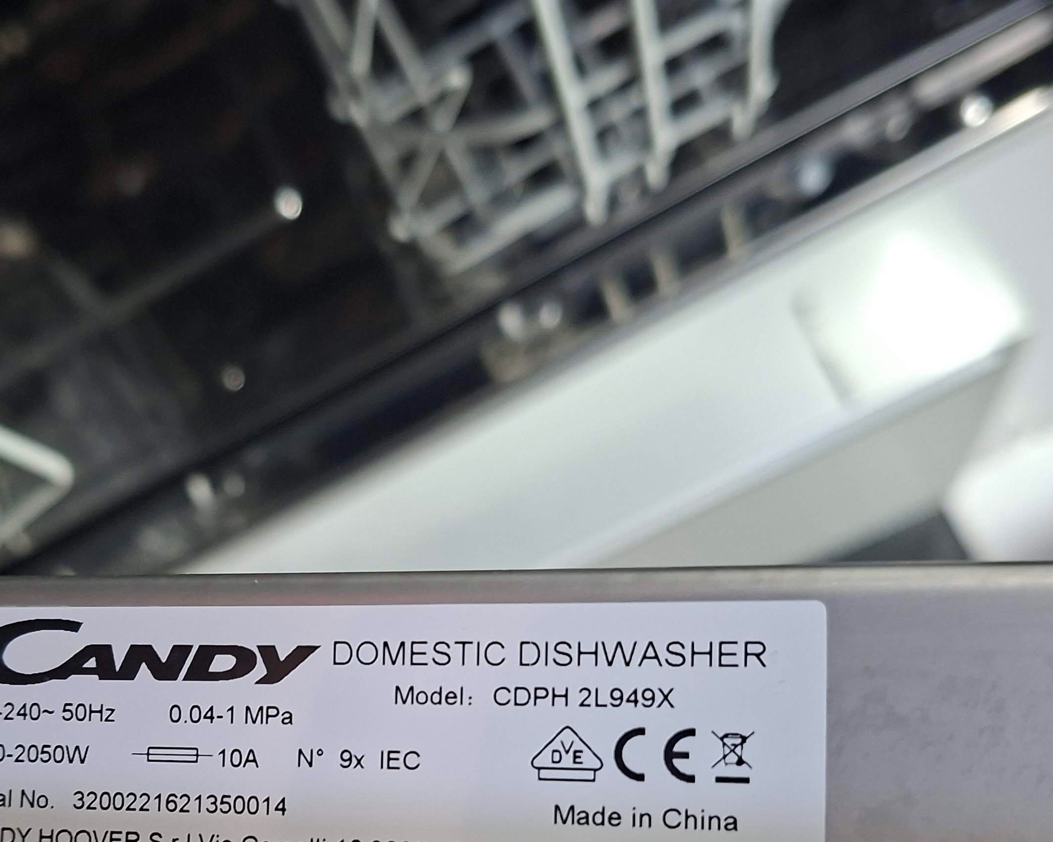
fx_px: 1309
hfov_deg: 43.4
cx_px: 376
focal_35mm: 42
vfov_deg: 34.5
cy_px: 686
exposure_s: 1/33
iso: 400
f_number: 1.8
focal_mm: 5.54
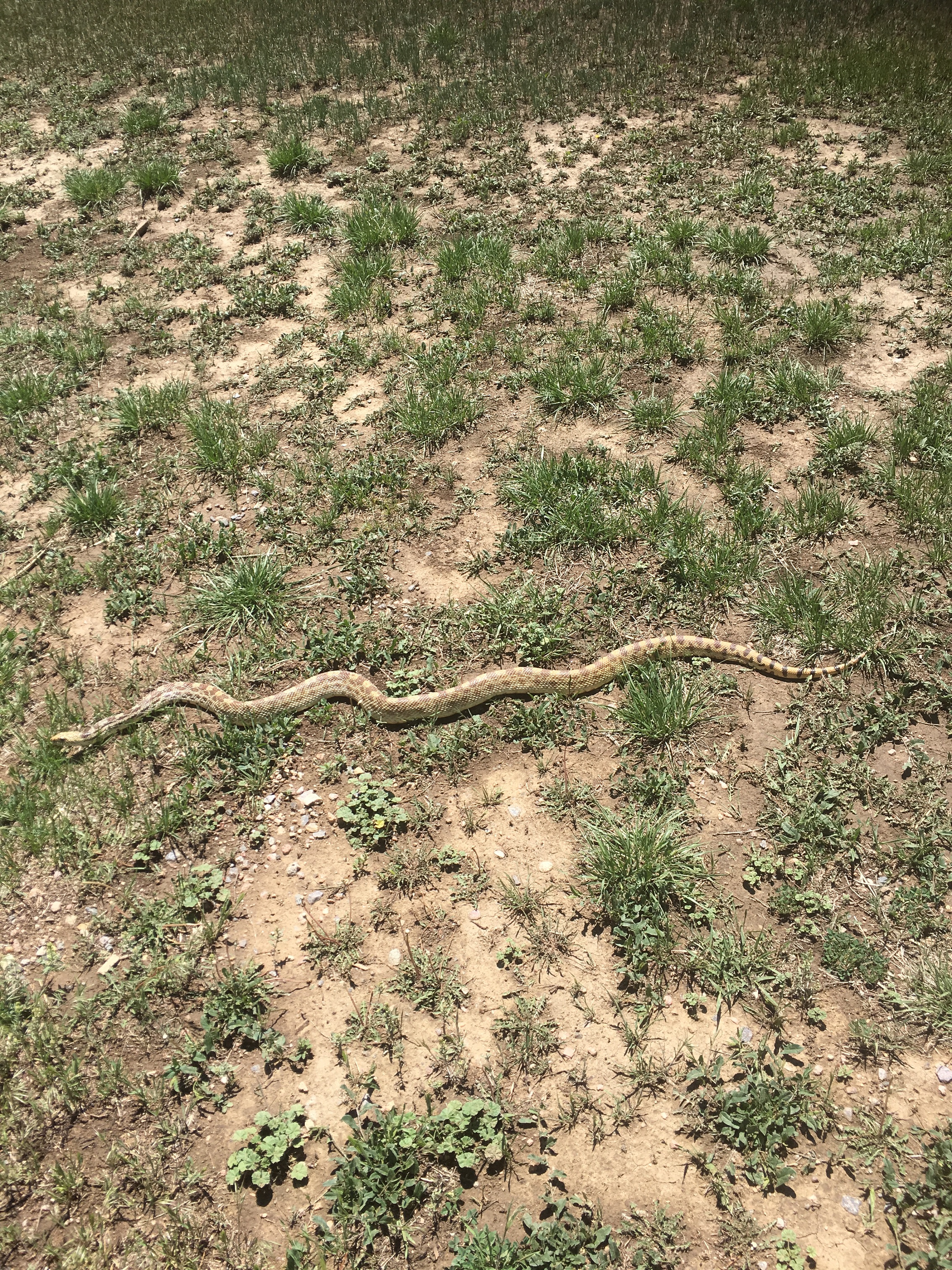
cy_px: 635
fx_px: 1063
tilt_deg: -41.6
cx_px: 476
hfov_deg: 48.2
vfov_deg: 61.7
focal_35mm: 29
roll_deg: +1.7
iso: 25
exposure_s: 1/1183
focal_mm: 4.15
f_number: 2.2
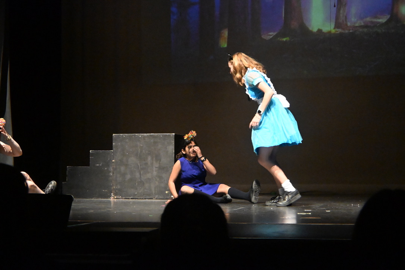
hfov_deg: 27.0
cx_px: 202
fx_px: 844
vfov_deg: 18.2
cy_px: 135
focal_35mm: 75
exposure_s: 1/160
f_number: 6.3
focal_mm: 50
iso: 12800
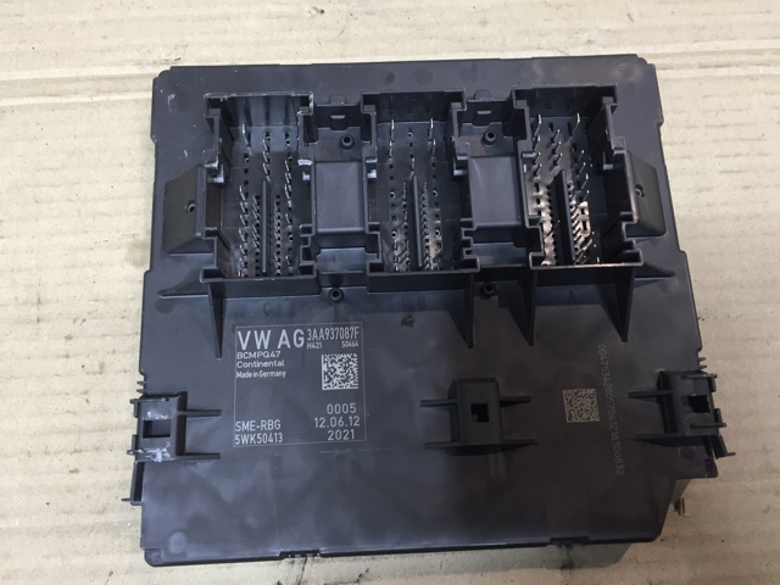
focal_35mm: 29
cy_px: 292
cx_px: 390
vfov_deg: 48.2
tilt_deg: -76.3
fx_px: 653
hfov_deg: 61.7
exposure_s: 1/33
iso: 80
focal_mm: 4.15
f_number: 2.2
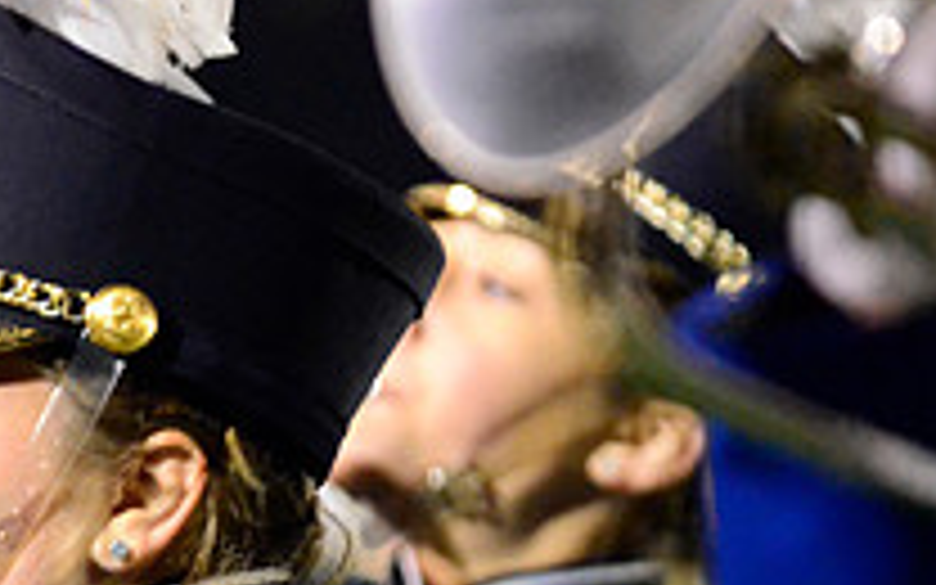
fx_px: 21683
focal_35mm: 850
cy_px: 585
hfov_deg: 2.5
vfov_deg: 1.5
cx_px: -234
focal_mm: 200
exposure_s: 1/250
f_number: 2.8
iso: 6400
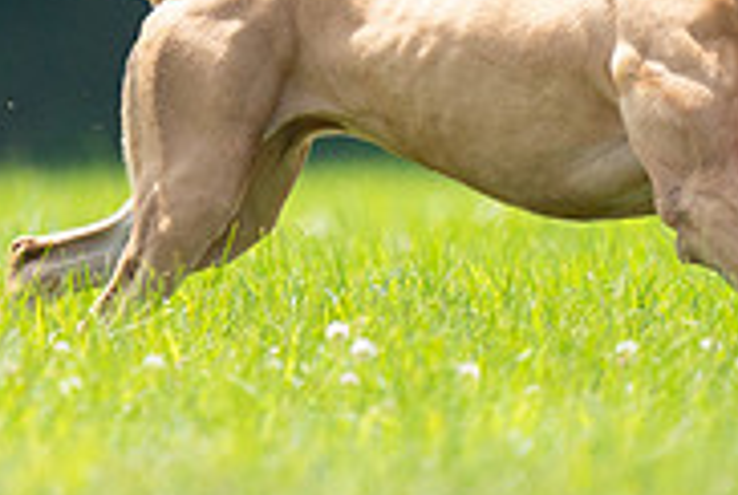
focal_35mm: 1908
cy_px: -221
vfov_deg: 0.7
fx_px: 39177
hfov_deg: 1.1
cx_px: 118
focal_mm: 600
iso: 2500
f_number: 6.3
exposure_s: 1/4000
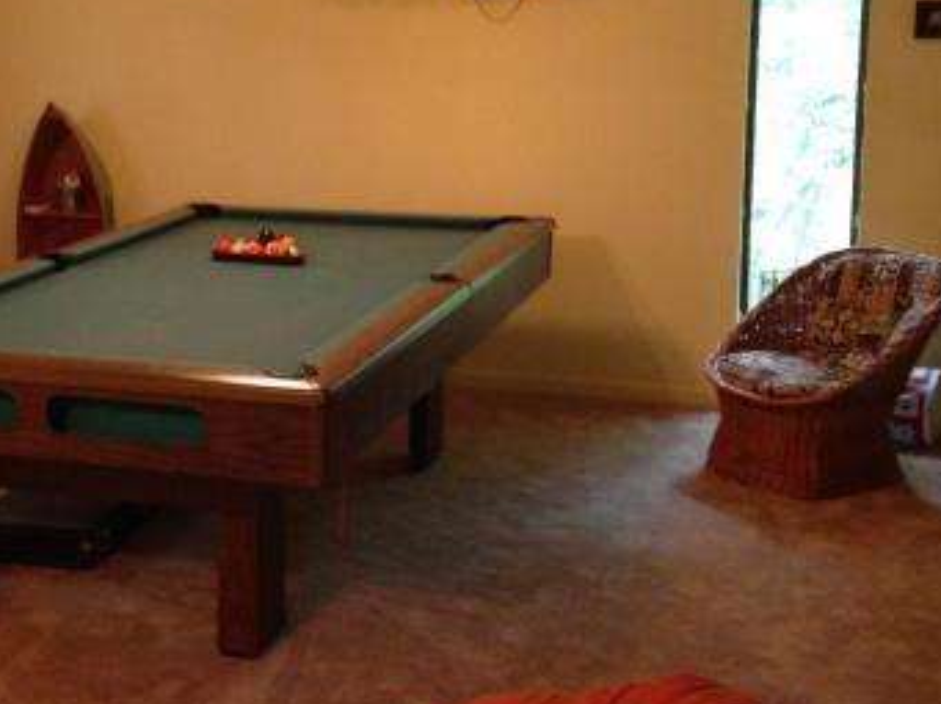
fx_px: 1684
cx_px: 210
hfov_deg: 30.6
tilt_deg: -8.3
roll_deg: +1.1
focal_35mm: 62
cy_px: 235
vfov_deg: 23.5
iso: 250
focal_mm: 4.12
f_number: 2.4
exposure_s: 1/20
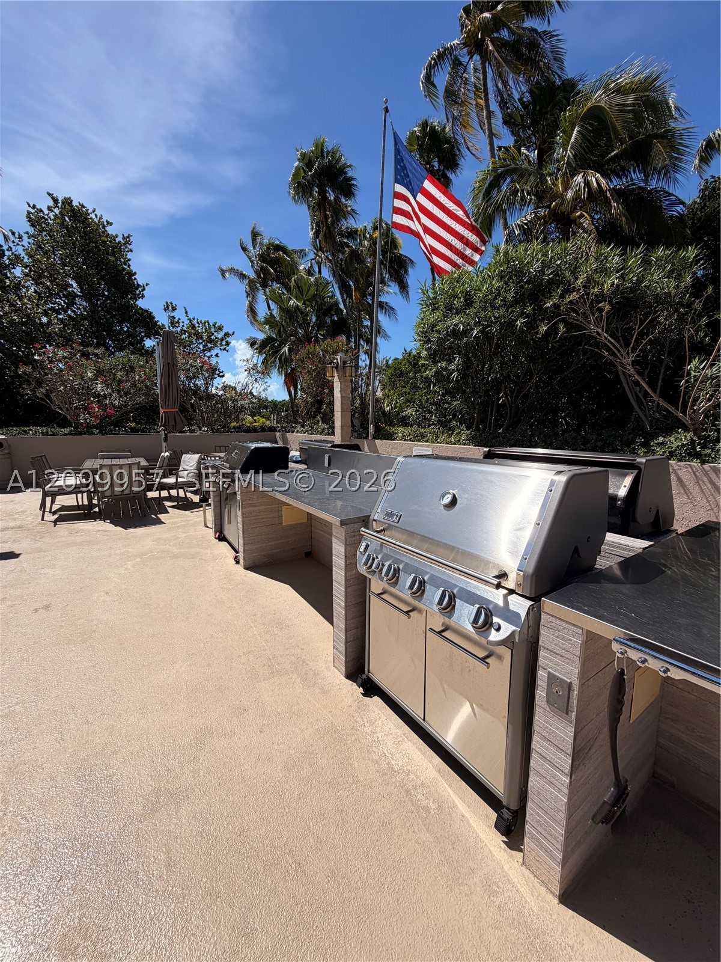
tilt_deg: -7.4
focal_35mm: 14
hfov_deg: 85.7
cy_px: 481
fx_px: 389
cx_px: 360
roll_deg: +0.6
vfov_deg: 102.1
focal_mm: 2.22
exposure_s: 1/1431
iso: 25
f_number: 2.2
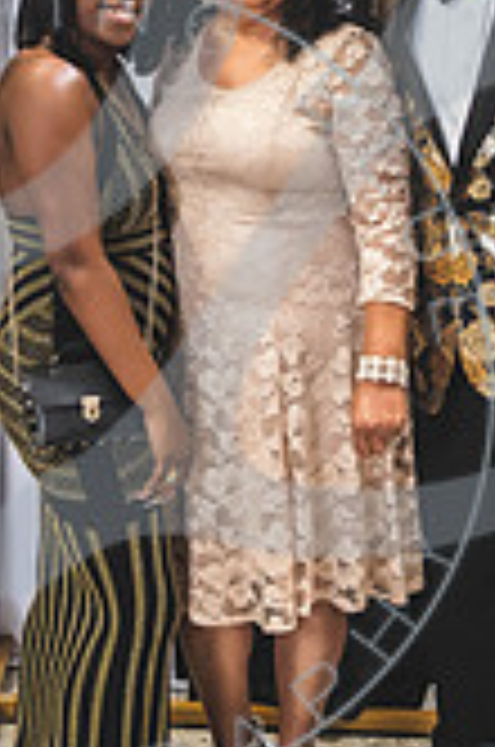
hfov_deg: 15.6
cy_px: 50
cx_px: 279
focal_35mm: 87
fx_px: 1802
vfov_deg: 22.7
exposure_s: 1/250
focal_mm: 32
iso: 1600
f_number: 2.8
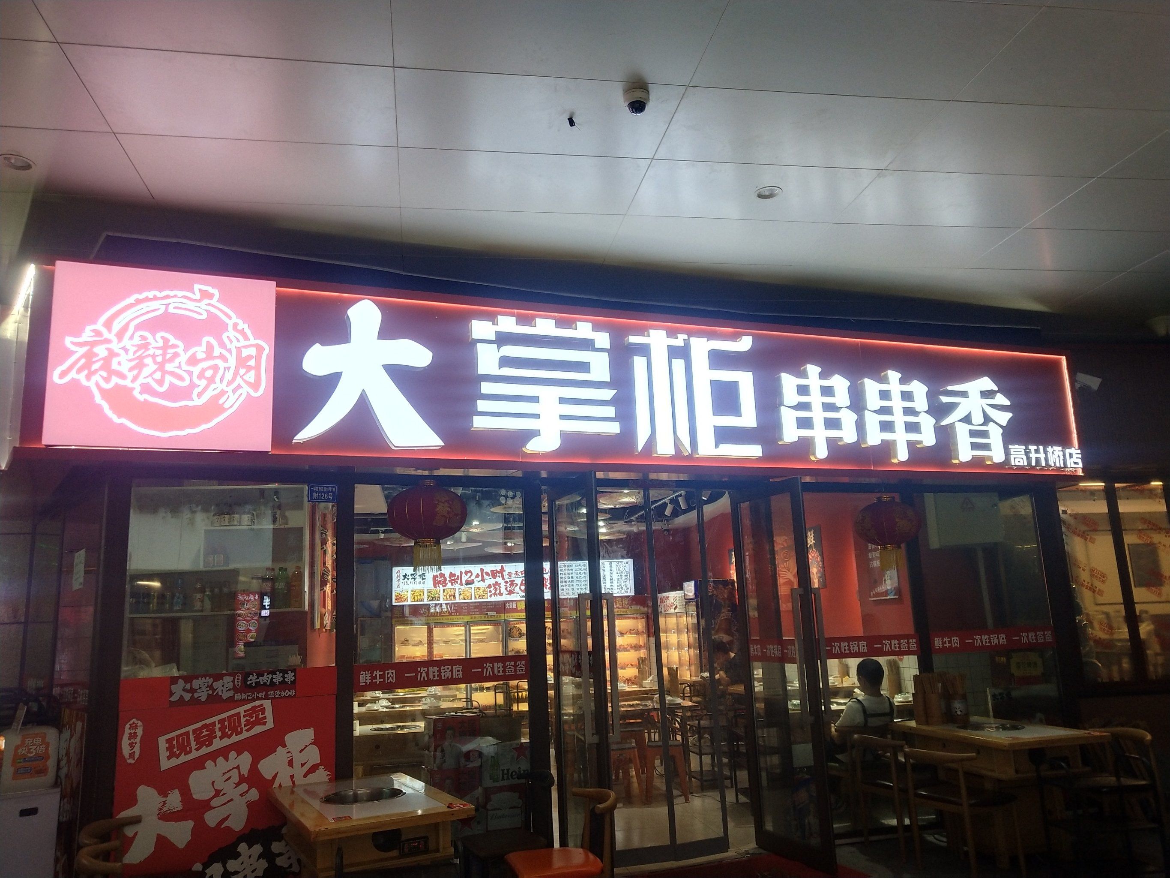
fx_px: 1014
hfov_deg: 60.0
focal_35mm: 30
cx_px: 585
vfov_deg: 46.8
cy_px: 439
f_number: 1.8
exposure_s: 1/118
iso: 51
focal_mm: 3.95
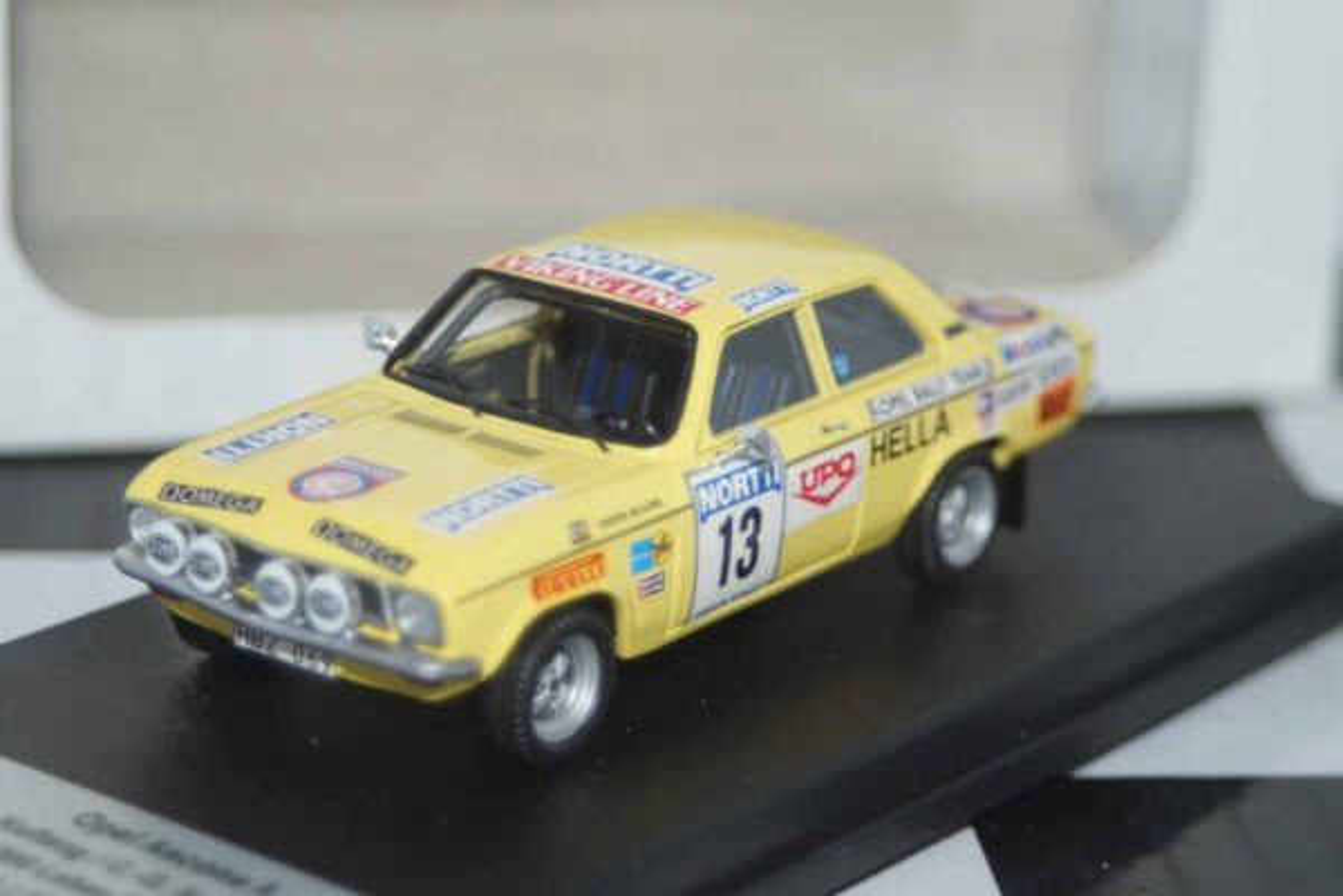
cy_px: 448
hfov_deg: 17.1
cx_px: 672
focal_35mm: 120
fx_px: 4476
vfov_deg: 11.4
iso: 400
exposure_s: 1/160
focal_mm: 80
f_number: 5.6
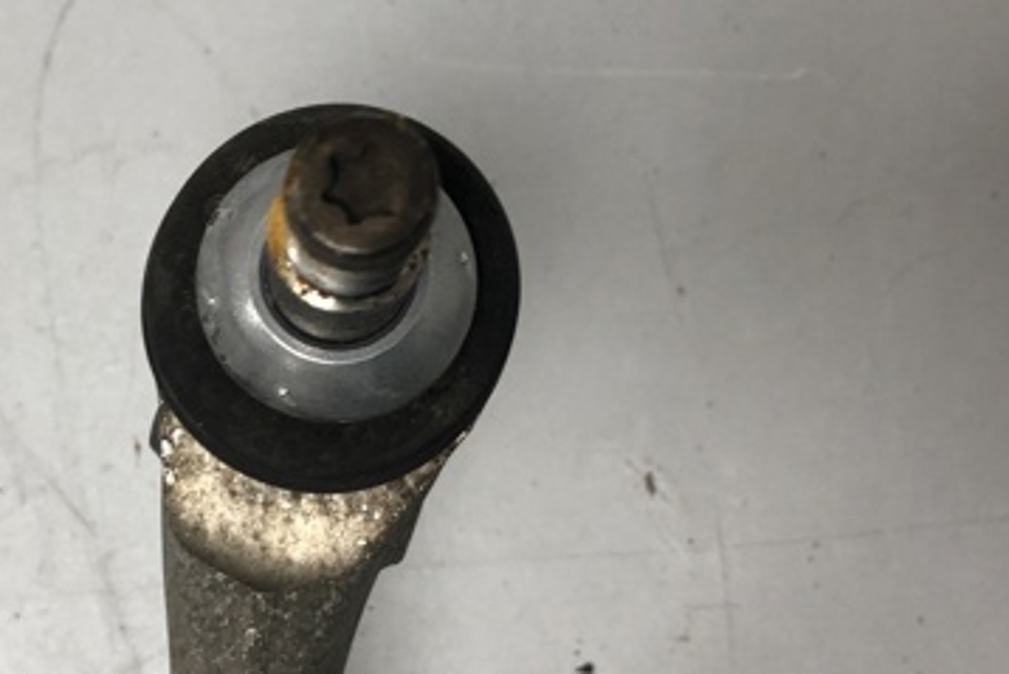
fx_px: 1458
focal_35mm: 52
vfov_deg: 26.0
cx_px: 273
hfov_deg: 37.4
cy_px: 333
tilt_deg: -76.5
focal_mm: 4
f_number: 1.8
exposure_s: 1/33
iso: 32
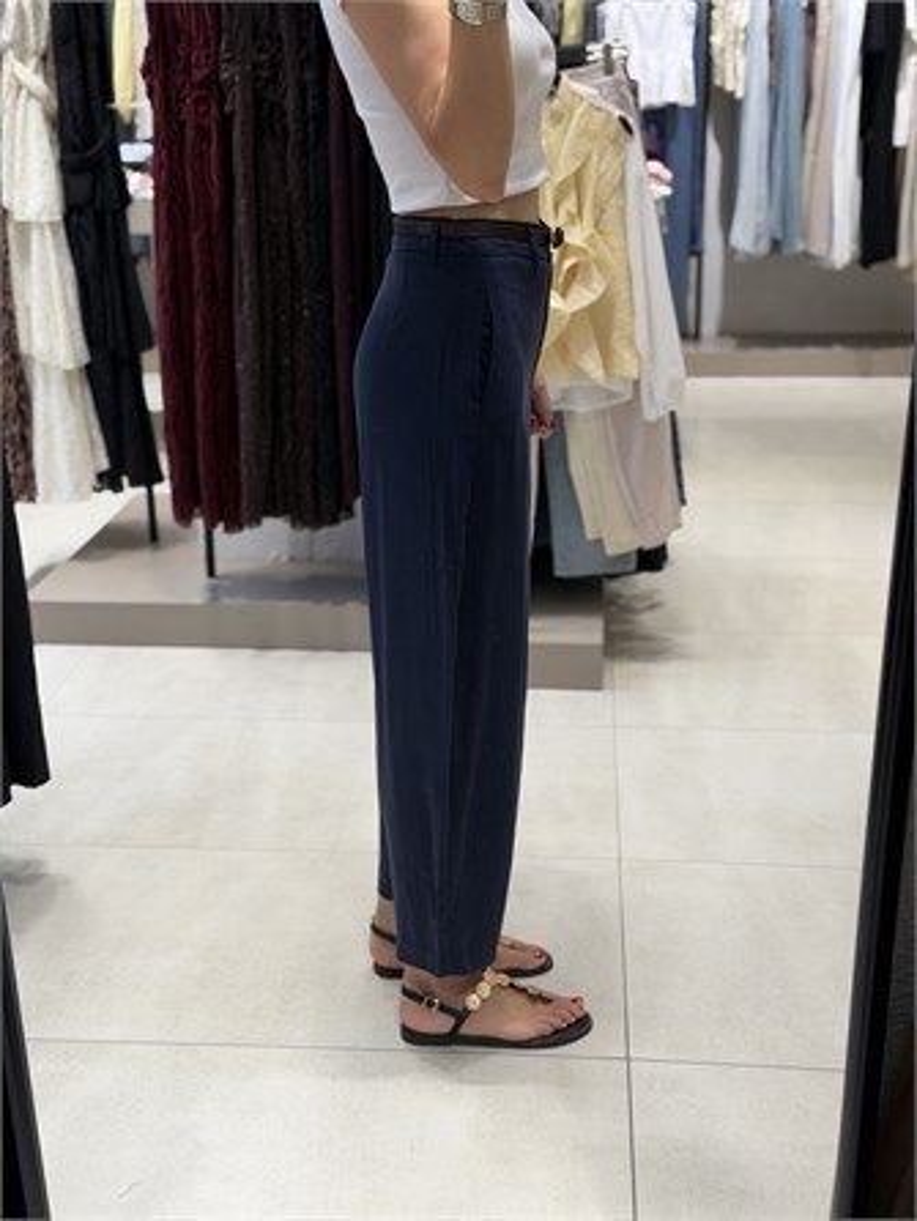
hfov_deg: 30.3
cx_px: 458
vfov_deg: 39.6
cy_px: 610
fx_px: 1694
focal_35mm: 48
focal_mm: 6.76
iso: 50
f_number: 1.78
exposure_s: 1/100
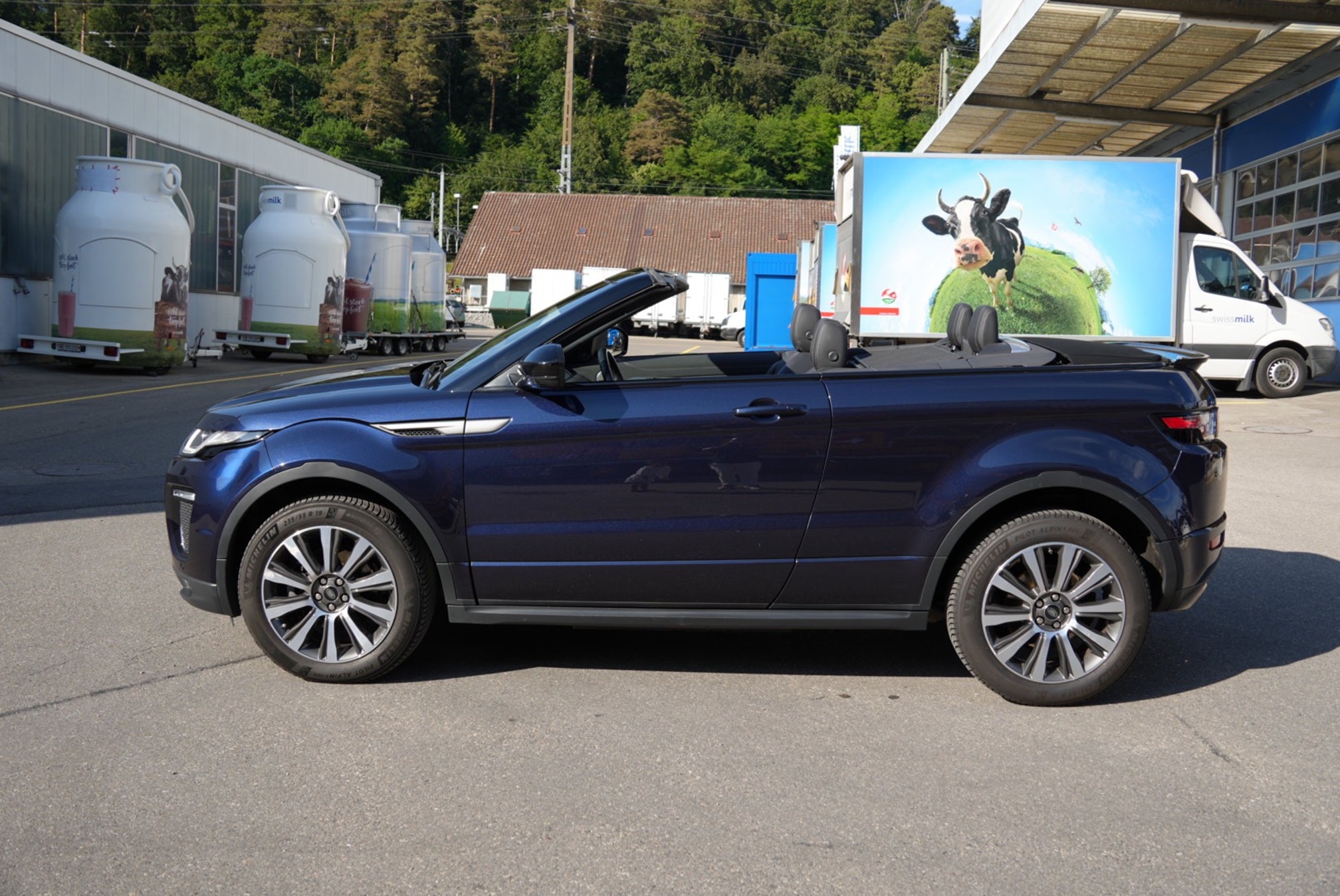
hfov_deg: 57.2
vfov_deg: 40.0
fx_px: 1229
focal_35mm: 33
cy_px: 448
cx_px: 670
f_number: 4.5
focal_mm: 22
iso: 100
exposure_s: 1/500
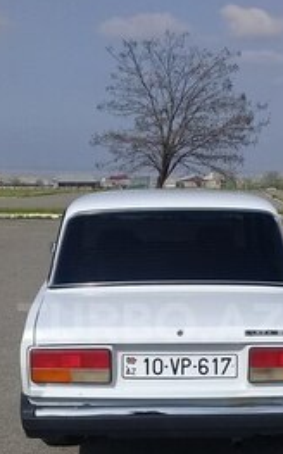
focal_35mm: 62
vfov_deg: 32.5
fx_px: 766
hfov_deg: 20.9
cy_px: 323
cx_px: 150
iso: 50
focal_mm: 3.3
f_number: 2.2
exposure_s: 1/2604
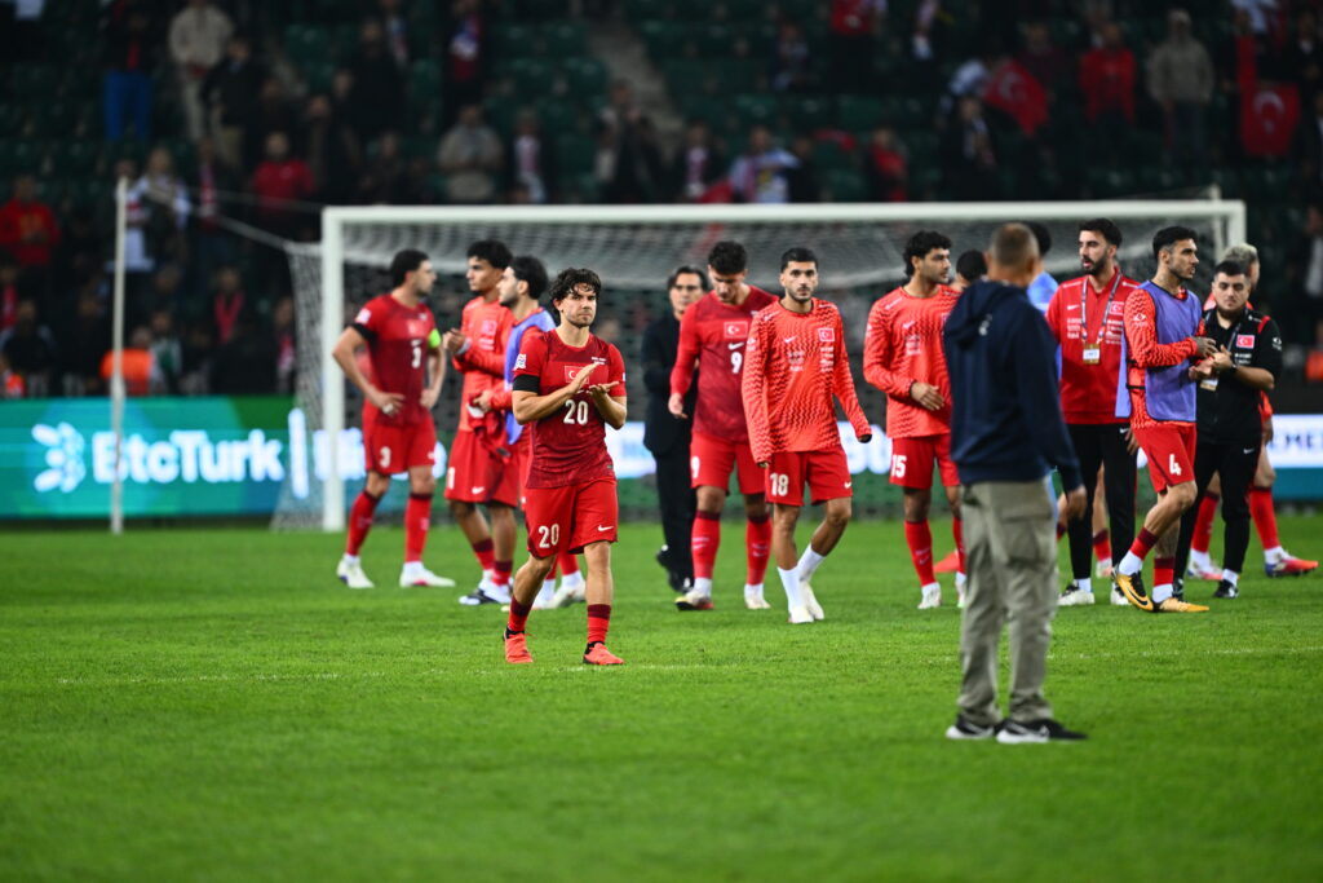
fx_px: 14701
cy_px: 442
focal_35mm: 400
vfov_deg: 3.4
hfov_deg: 5.2
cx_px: 662
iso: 2500
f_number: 2.8
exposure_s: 1/1600
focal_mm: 400
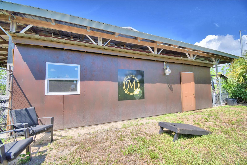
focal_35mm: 15
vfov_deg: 77.3
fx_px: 103
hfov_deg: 100.4
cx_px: 124
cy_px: 82
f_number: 4.5
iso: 100
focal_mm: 10
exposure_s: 1/640
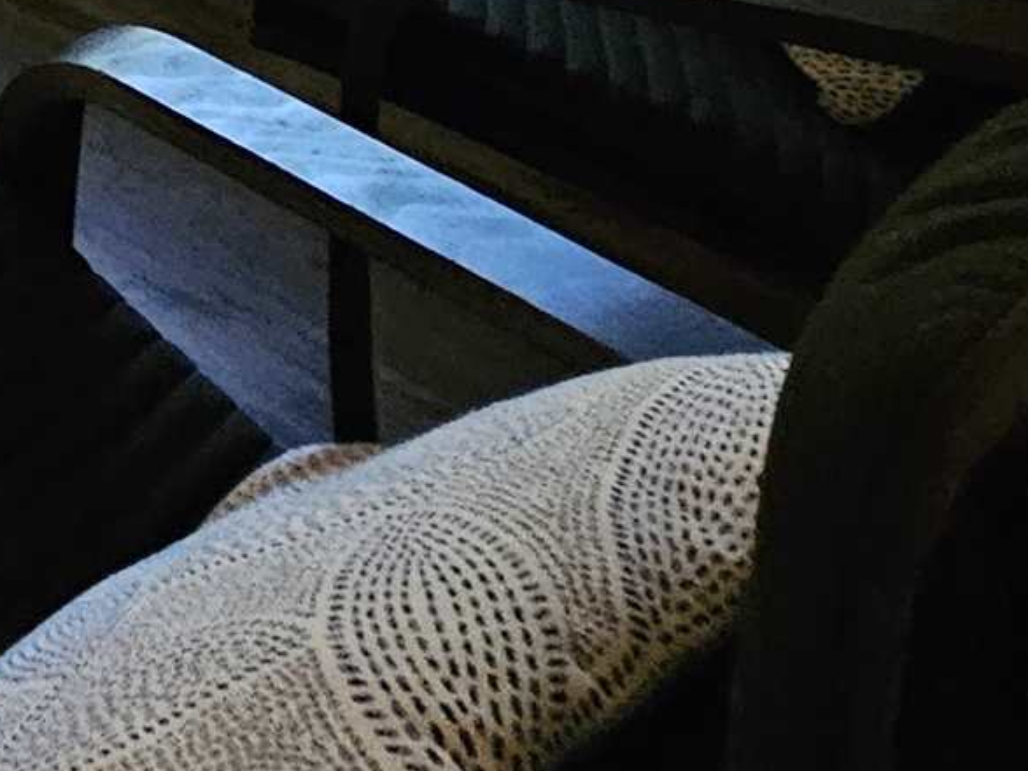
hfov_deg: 20.5
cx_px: -809
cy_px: -1144
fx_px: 2019
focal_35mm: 68
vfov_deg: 13.9
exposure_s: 1/30
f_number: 2.2
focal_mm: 2.2
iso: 640
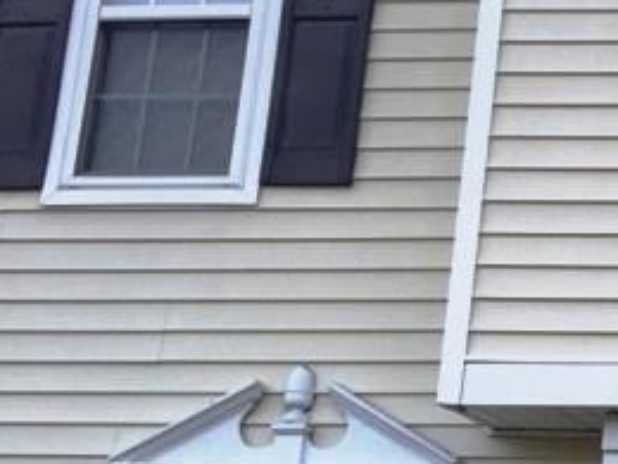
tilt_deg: +12.8
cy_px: 393
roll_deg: -2.3
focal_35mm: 114
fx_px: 2035
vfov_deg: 12.9
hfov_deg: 14.9
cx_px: 1134
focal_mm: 4.15
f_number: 2.2
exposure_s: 1/40
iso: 32
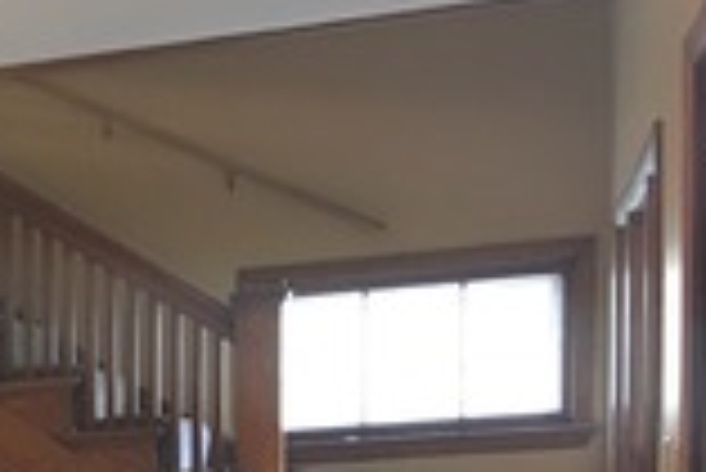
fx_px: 2414
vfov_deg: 10.3
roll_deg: +2.6
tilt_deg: -7.6
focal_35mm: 123
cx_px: -607
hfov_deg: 14.4
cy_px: 926
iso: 25
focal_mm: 4.15
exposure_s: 1/15
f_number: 2.2
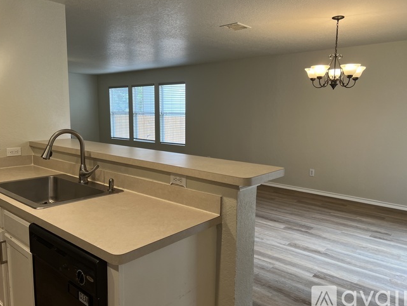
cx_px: 203
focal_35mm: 27
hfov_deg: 65.3
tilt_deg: -7.5
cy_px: 152
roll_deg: -0.7
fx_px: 318
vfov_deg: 51.4
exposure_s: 1/120
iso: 80
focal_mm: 5.7
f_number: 1.5
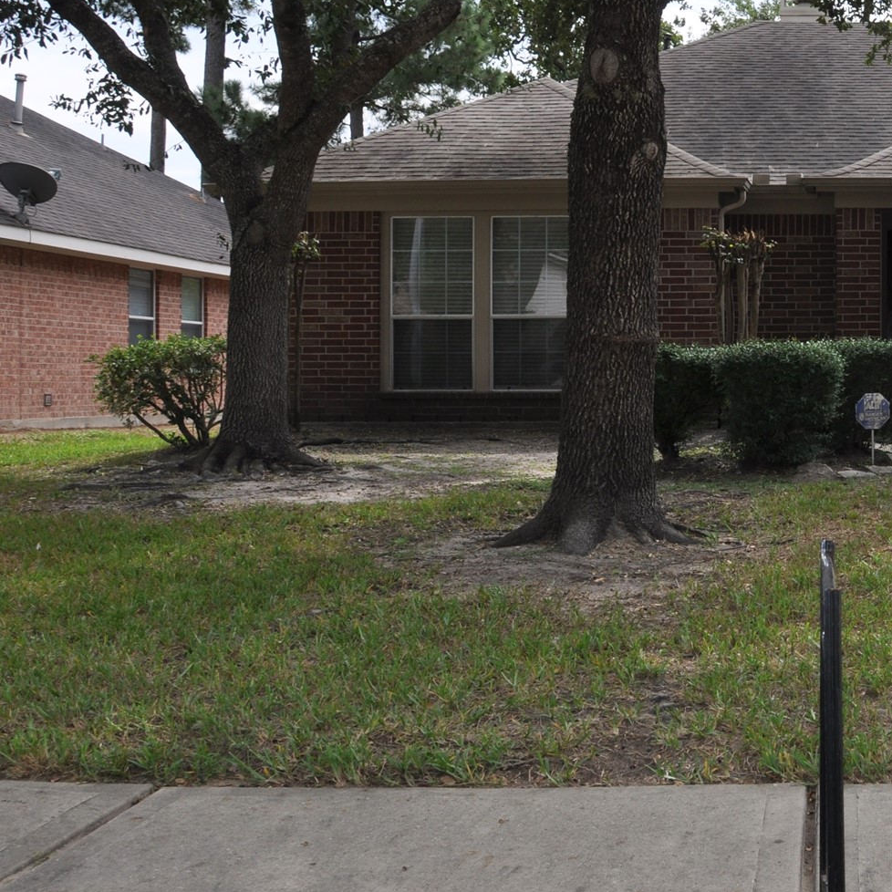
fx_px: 1487
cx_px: 934
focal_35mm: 51
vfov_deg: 33.4
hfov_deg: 30.5
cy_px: 401
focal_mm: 18
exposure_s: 1/200
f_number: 10
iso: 200
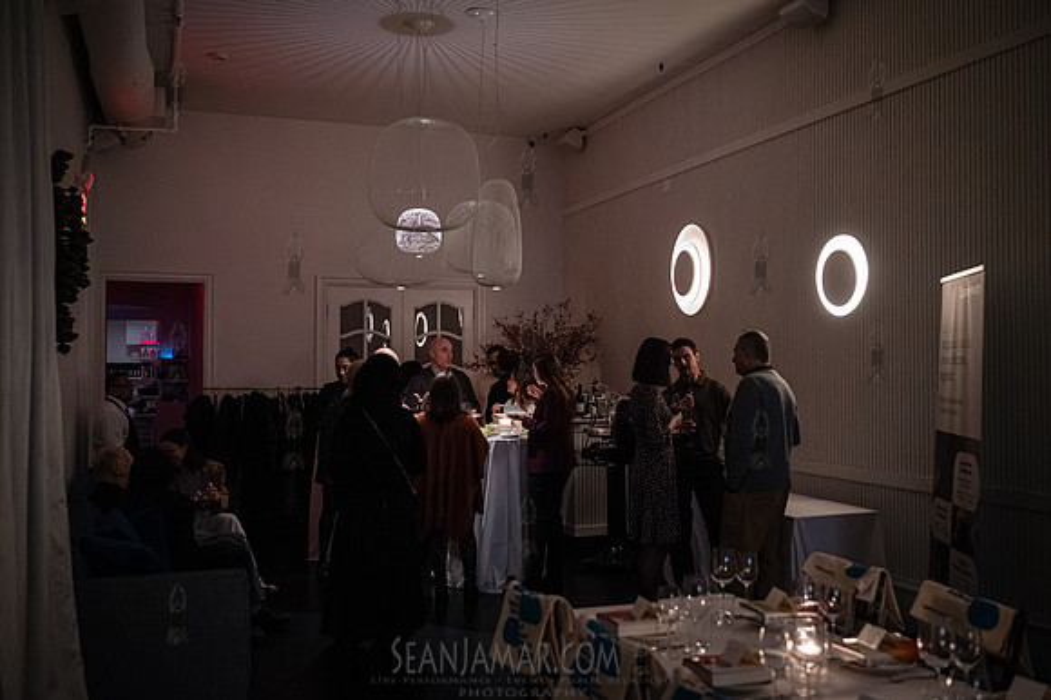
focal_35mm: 35
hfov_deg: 54.2
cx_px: 526
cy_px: 350
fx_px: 1026
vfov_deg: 37.6
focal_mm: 35
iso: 16000
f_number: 2.8
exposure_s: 1/160
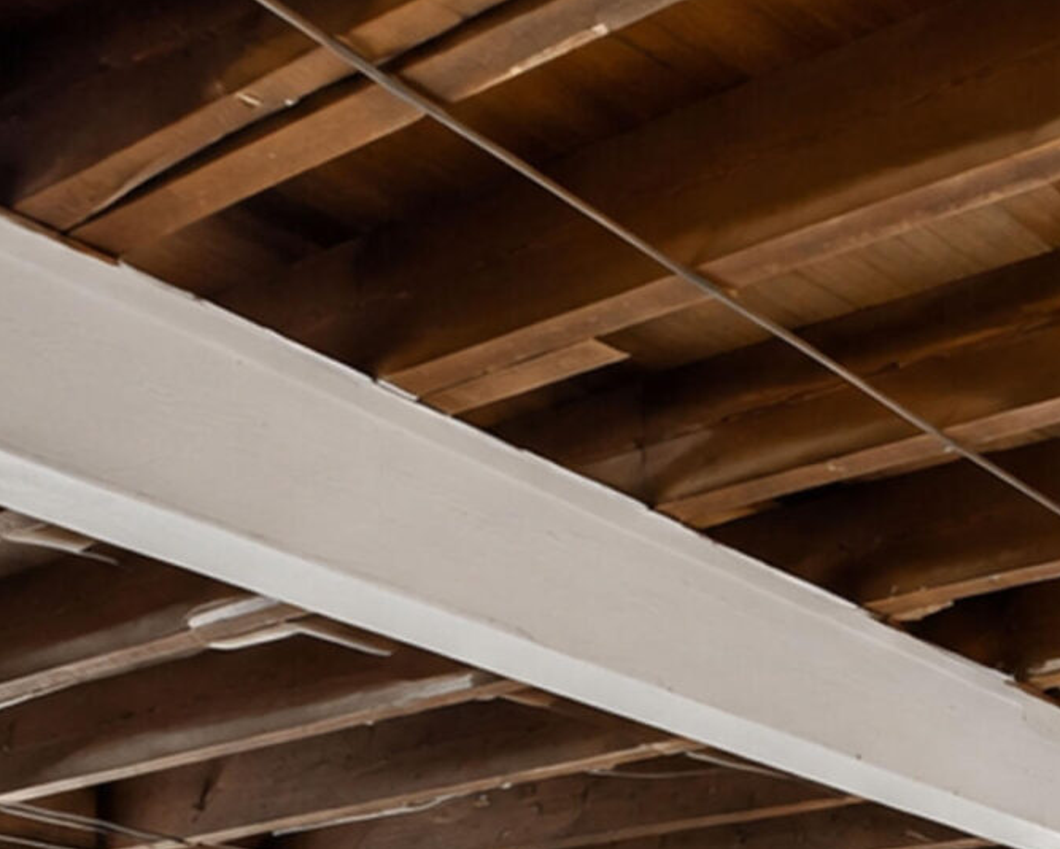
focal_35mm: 54
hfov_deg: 26.7
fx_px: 1695
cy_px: 1312
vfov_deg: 22.5
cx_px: 1522
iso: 2000
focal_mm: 10
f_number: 8
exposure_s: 1/60
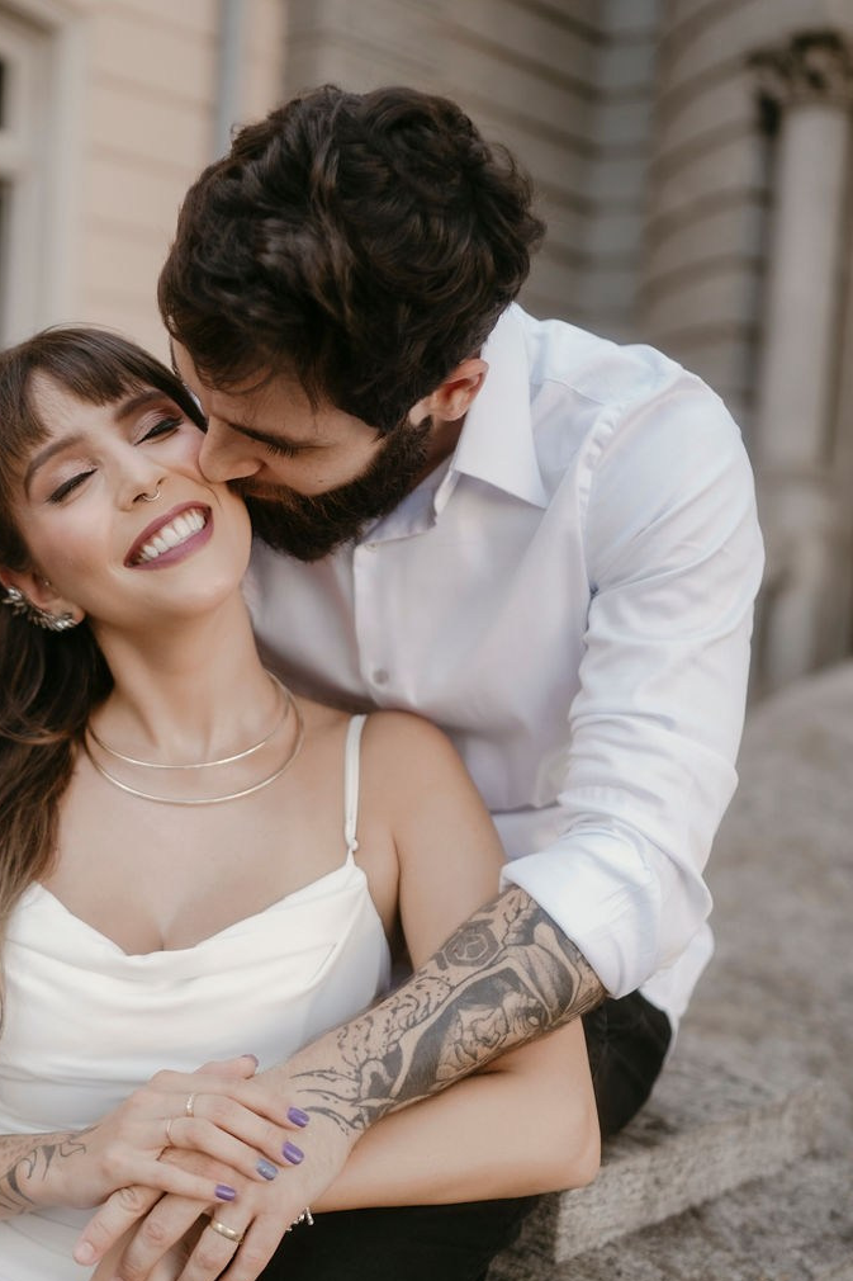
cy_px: 869
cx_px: 240
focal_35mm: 52
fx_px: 1849
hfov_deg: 25.7
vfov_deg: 37.7
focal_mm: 35
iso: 100
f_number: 1.8
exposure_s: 1/320
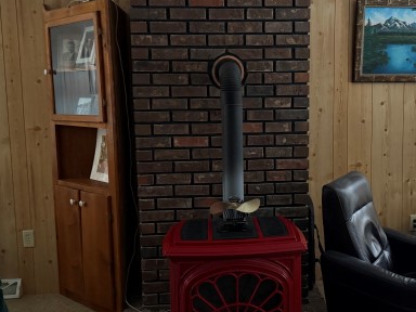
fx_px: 481
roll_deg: +1.2
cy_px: 140
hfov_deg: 46.5
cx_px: 251
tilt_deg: -5.8
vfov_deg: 35.9
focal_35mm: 40
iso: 1250
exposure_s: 1/30
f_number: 1.78
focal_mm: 6.76
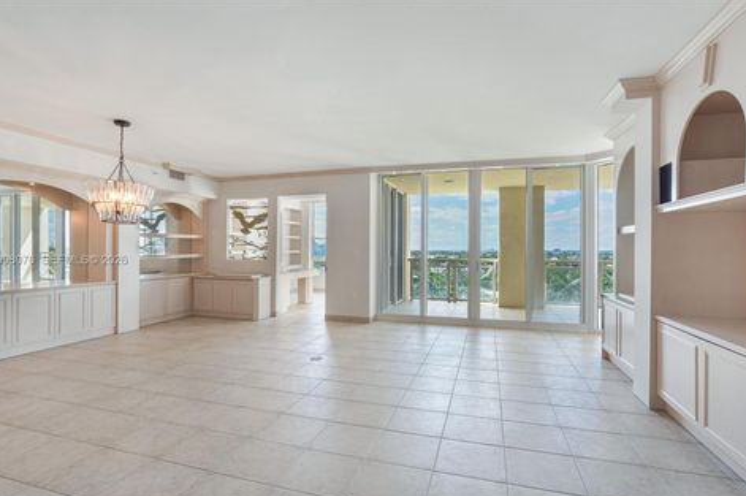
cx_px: 369
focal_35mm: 17
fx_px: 352
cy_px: 261
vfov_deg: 70.3
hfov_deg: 93.3
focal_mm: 16
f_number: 9
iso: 400
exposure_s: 1/200
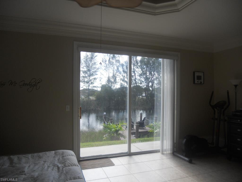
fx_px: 189
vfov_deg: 51.4
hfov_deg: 65.3
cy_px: 91
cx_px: 121
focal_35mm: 27
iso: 80
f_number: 3.2
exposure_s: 1/60
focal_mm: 4.9
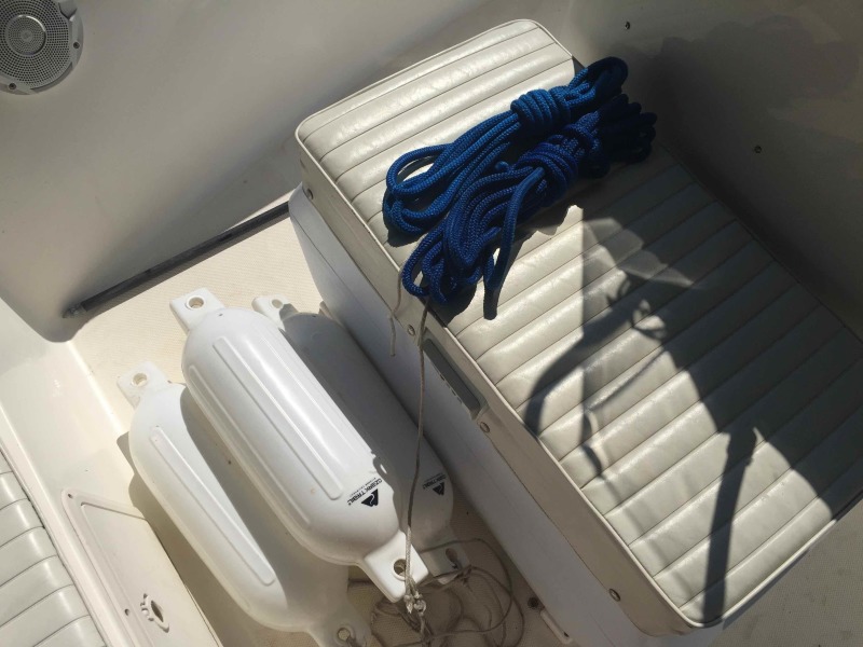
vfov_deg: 48.2
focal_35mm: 29
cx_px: 432
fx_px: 723
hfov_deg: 61.7
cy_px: 324
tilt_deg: -67.0
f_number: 2.2
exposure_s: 1/7937
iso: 32
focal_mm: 4.15
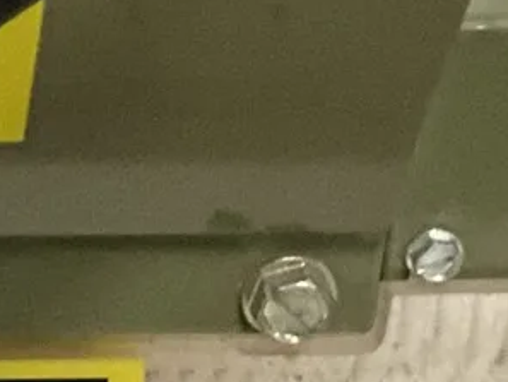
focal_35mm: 195
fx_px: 2863
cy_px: 276
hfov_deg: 9.5
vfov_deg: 7.6
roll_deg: +3.1
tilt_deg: -31.2
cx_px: -477
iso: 250
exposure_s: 1/60
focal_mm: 3
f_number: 1.8
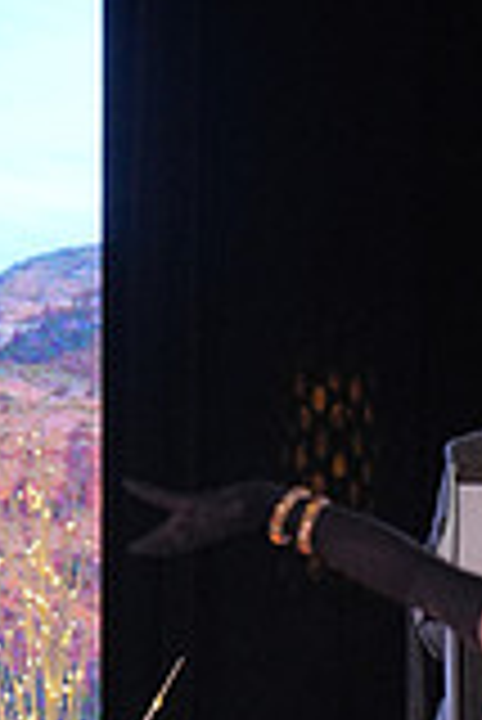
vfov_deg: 5.1
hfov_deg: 3.4
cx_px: 777
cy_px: 1066
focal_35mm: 402
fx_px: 8055
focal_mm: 111
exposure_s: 1/500
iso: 2000
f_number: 4
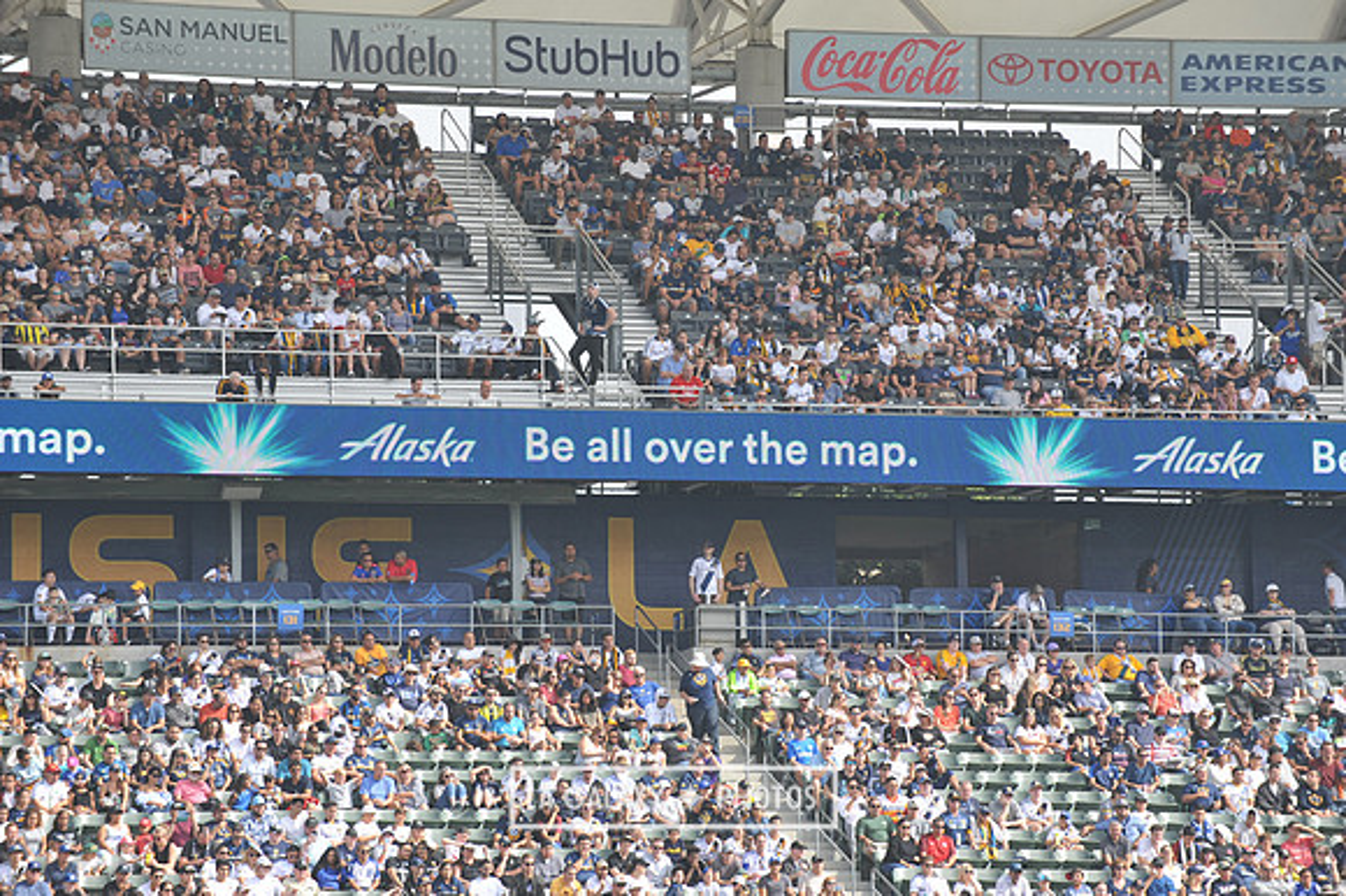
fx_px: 7100
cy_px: 448
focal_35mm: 190
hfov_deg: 10.8
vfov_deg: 7.2
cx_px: 673
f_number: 8
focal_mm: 190
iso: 200
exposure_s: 1/250
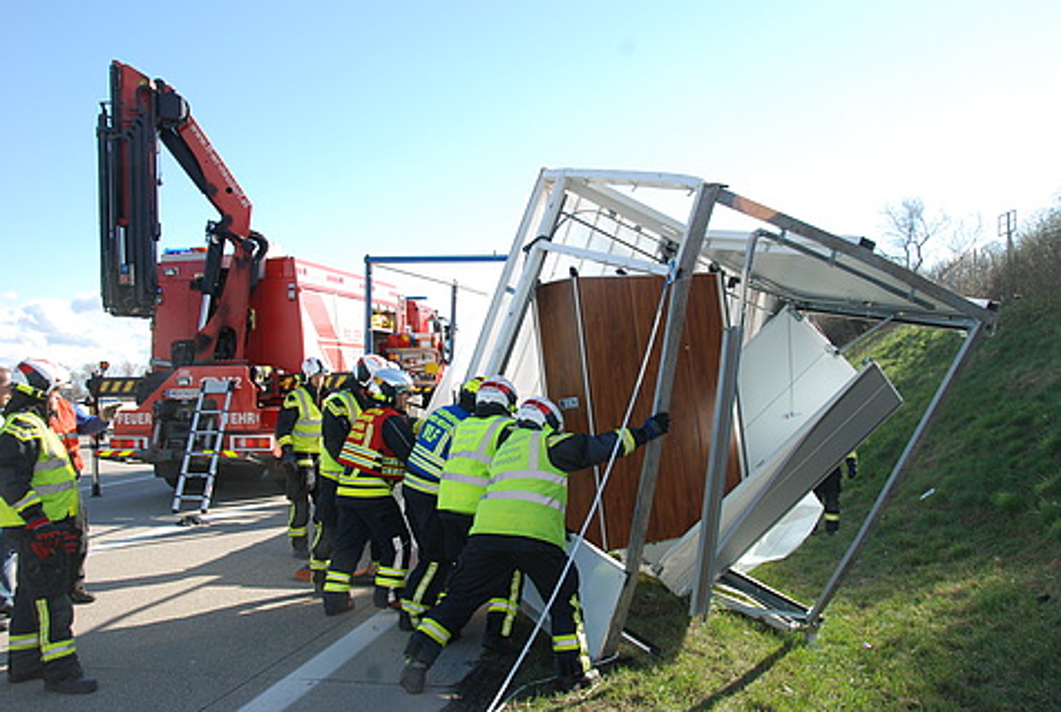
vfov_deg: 40.2
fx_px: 975
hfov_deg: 57.1
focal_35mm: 33
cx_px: 530
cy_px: 356
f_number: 9
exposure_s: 1/320
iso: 400
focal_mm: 22
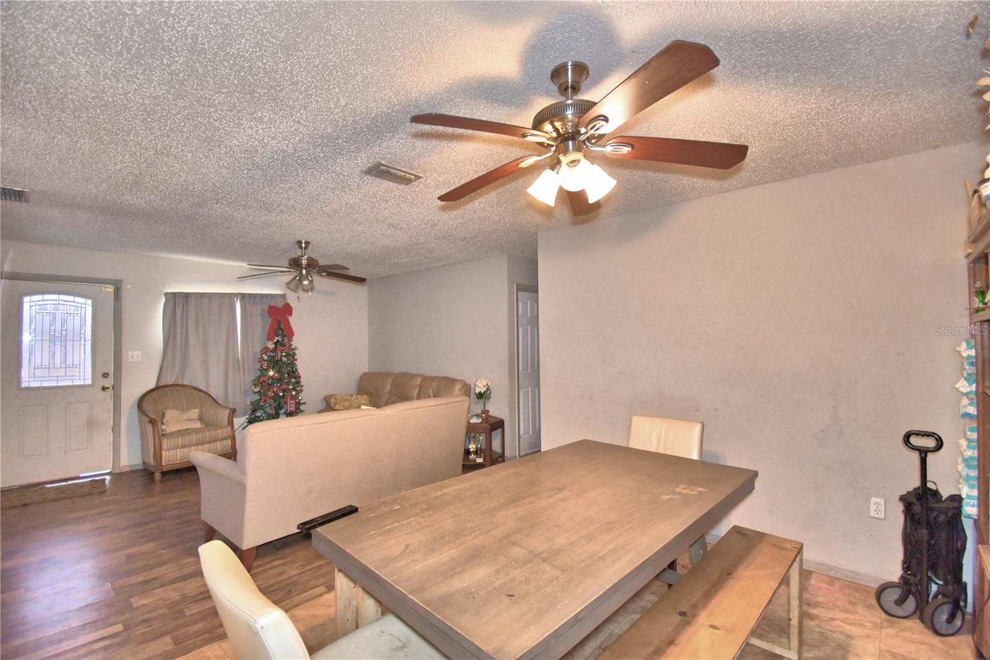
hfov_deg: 100.4
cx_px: 495
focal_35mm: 15
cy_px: 330
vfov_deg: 77.3
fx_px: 412
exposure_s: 1/30
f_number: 4.5
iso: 1100
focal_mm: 10
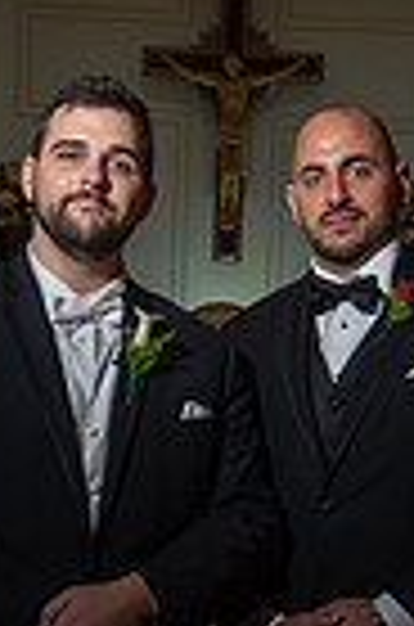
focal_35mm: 81
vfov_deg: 24.6
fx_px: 1404
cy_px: 522
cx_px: 245
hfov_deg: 16.8
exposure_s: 1/125
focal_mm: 25
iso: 200
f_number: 4
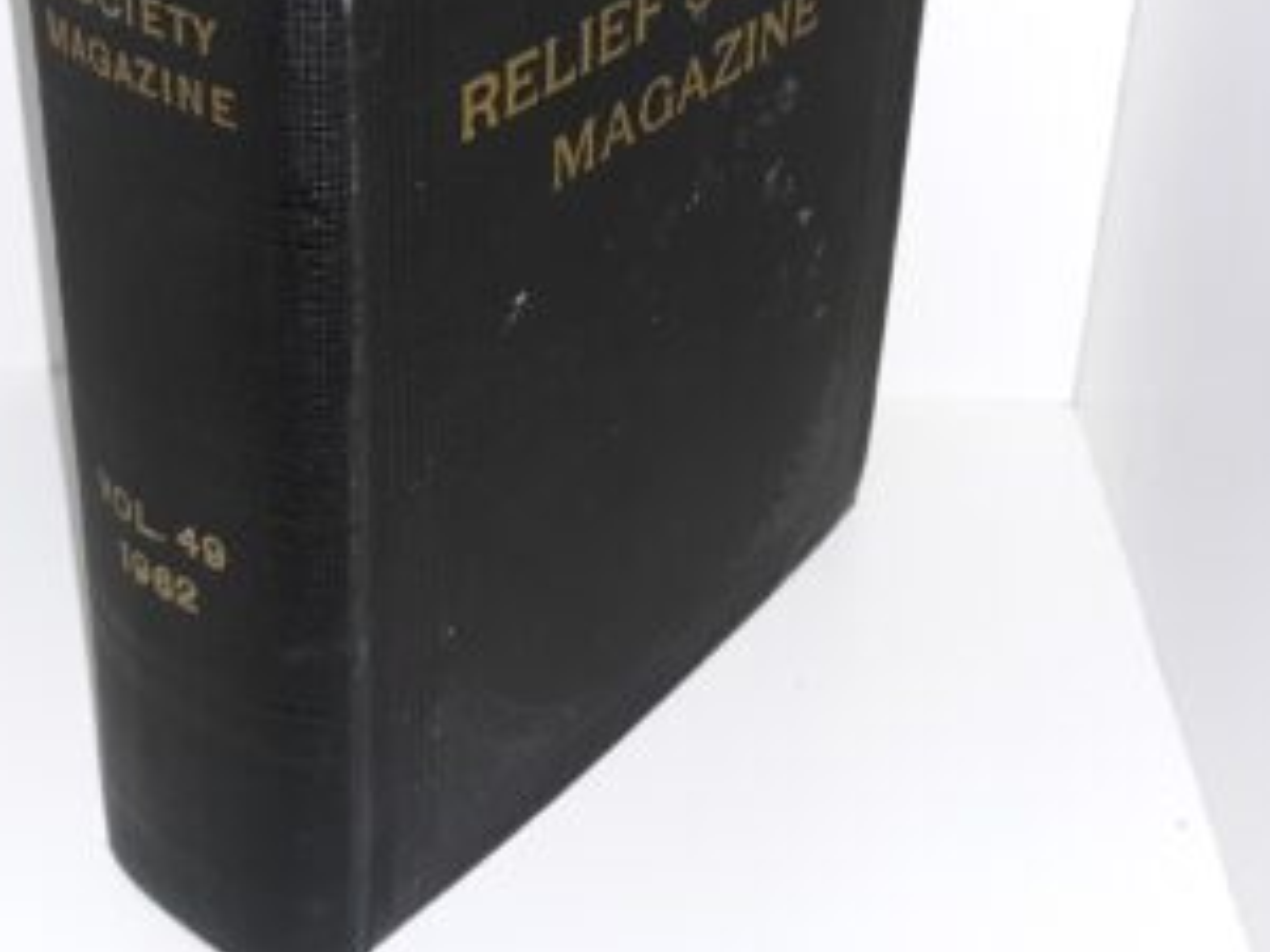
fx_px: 2055
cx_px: 466
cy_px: 85
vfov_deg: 25.3
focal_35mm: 56
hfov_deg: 34.2
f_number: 1.7
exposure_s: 1/60
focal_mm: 3.7
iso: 50
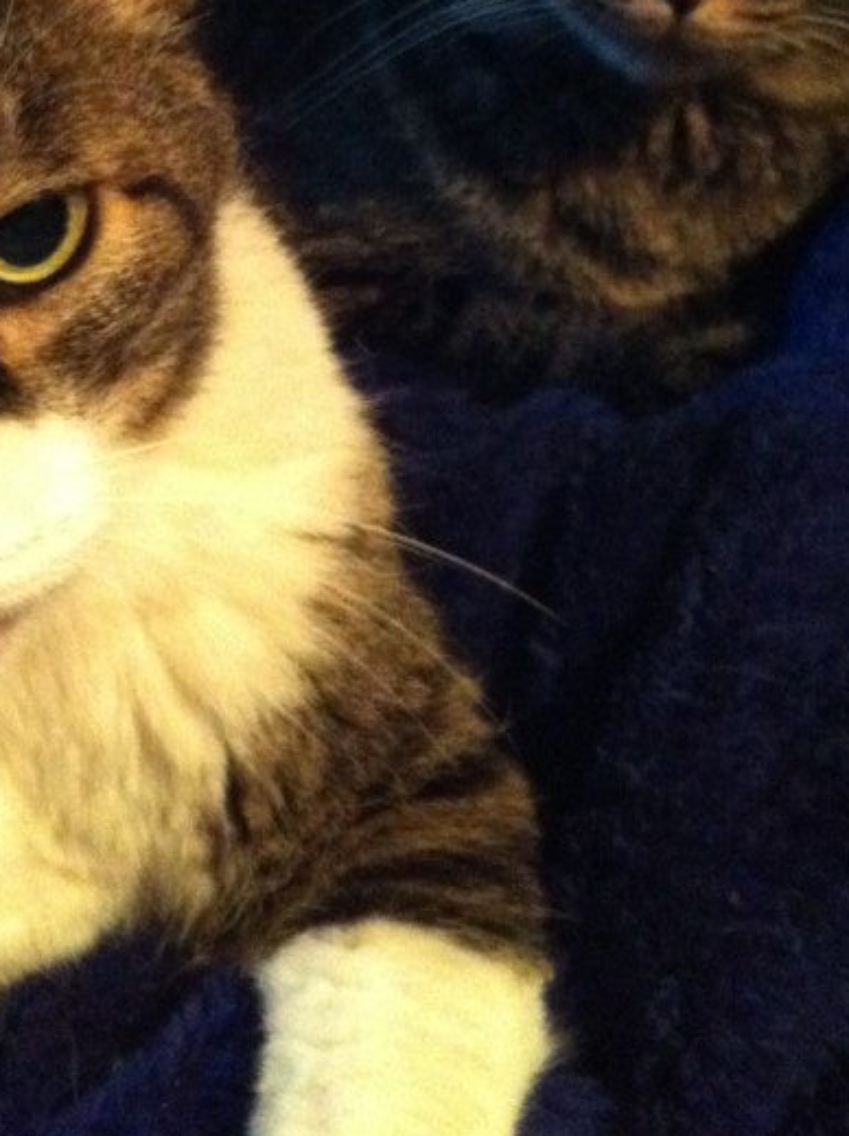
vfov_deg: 27.8
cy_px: 289
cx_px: 244
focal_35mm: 69
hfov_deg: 21.1
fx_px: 2261
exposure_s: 1/15
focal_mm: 3.85
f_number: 2.8
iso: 1000
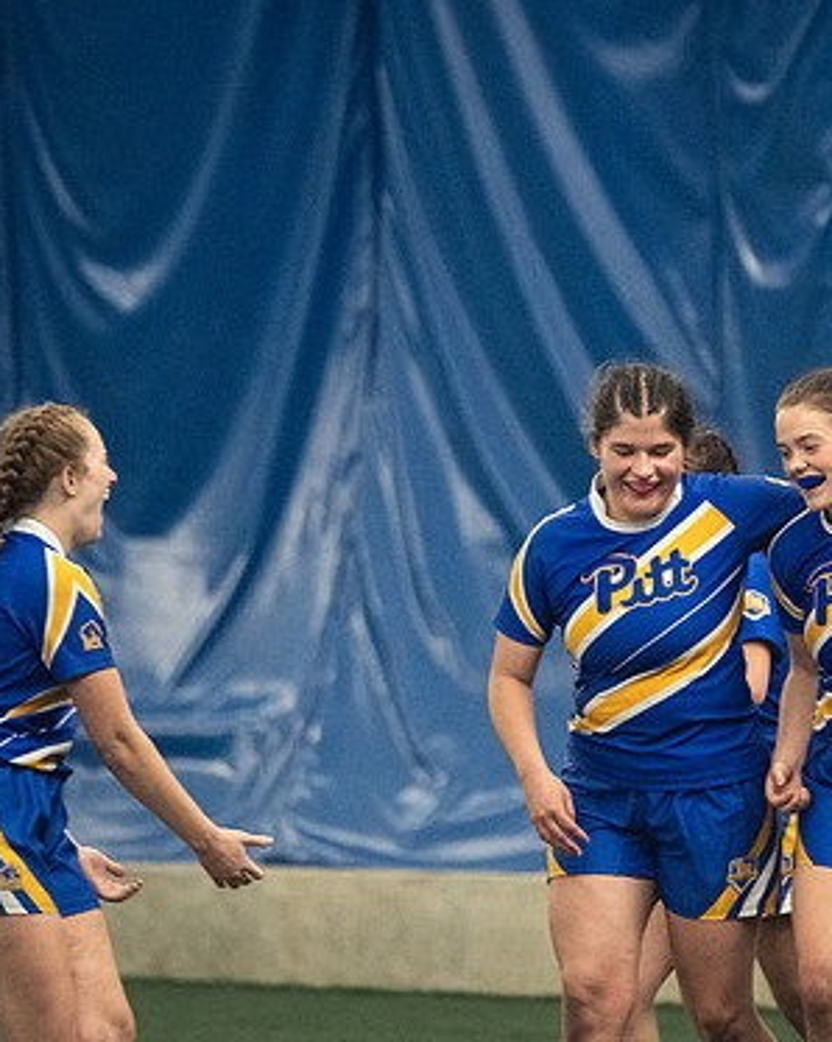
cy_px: 508
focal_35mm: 438
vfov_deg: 4.4
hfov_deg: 3.5
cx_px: 620
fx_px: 13493
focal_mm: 200
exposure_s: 1/500
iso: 9000
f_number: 2.8
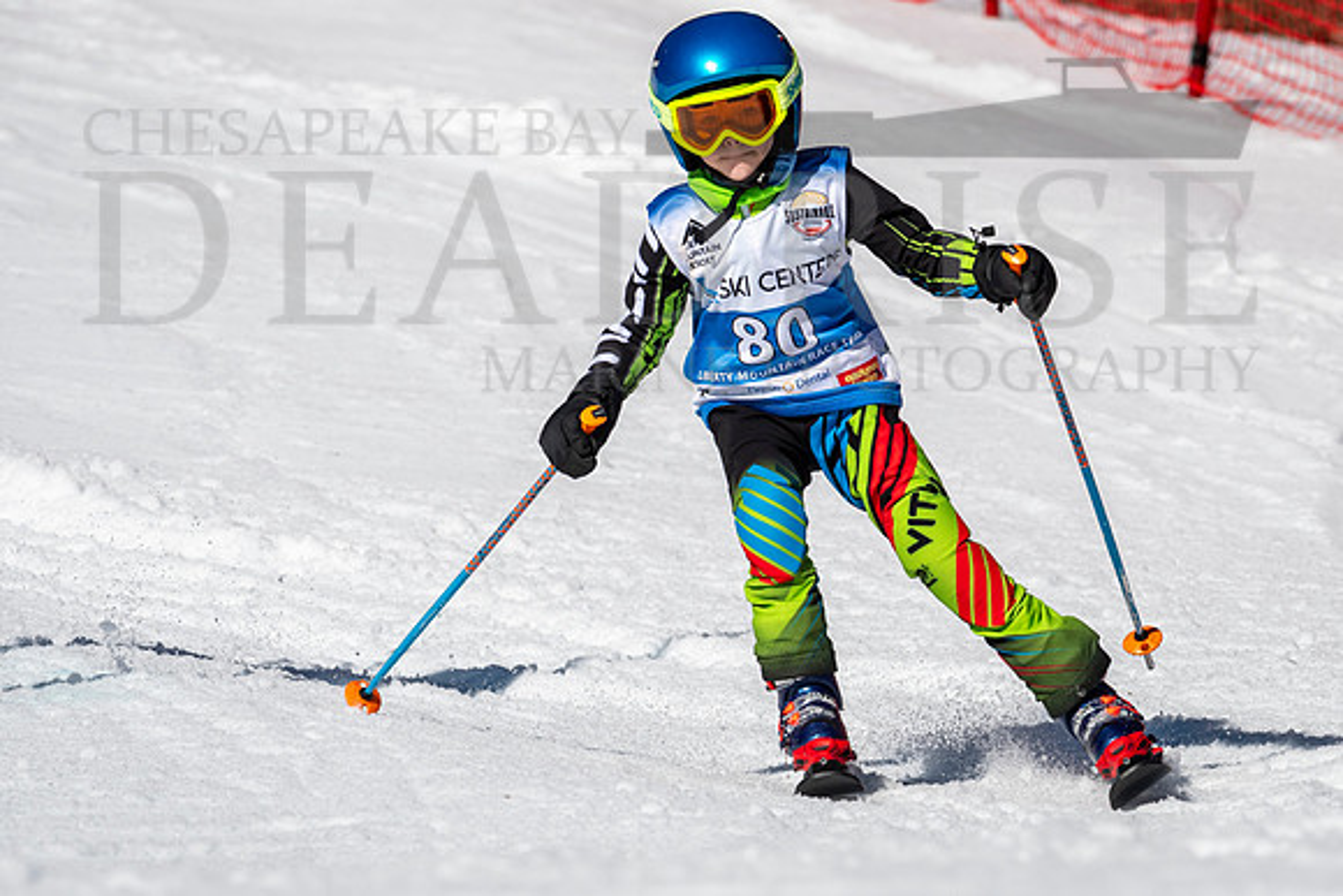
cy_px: 497
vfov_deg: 1.8
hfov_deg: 2.8
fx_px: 27935
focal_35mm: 749
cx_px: 678
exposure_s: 1/2000
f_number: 8
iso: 200
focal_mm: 400
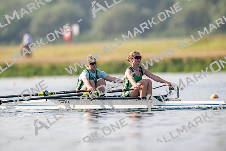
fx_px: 3767
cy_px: 76
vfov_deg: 2.3
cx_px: 113
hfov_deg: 3.4
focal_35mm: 600
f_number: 5
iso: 220
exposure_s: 1/2500
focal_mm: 600
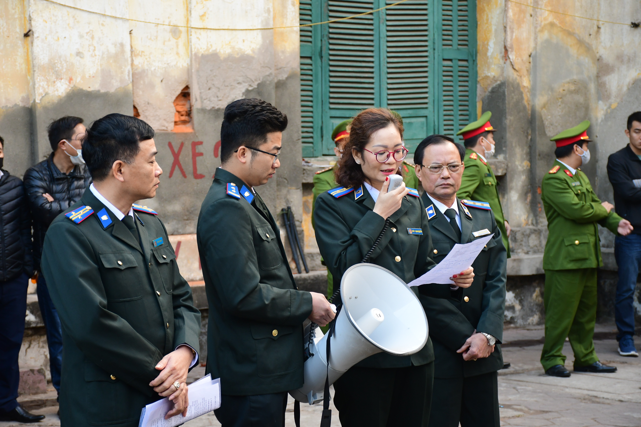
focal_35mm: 90
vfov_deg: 15.2
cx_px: 320
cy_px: 214
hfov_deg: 22.6
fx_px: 1602
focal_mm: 60
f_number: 5
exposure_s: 1/200
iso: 800
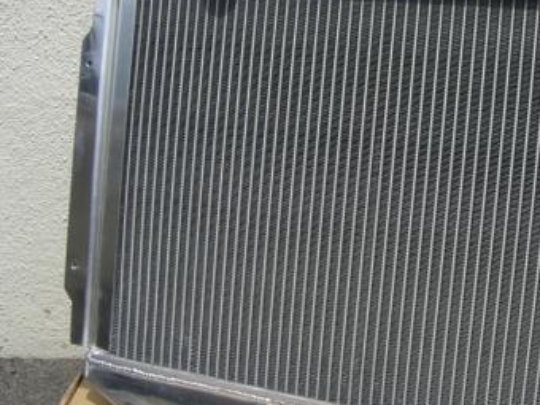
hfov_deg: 28.5
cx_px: 413
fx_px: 1045
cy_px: 208
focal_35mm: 67
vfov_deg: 21.9
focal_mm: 6.2
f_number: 4.3
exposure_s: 1/1000
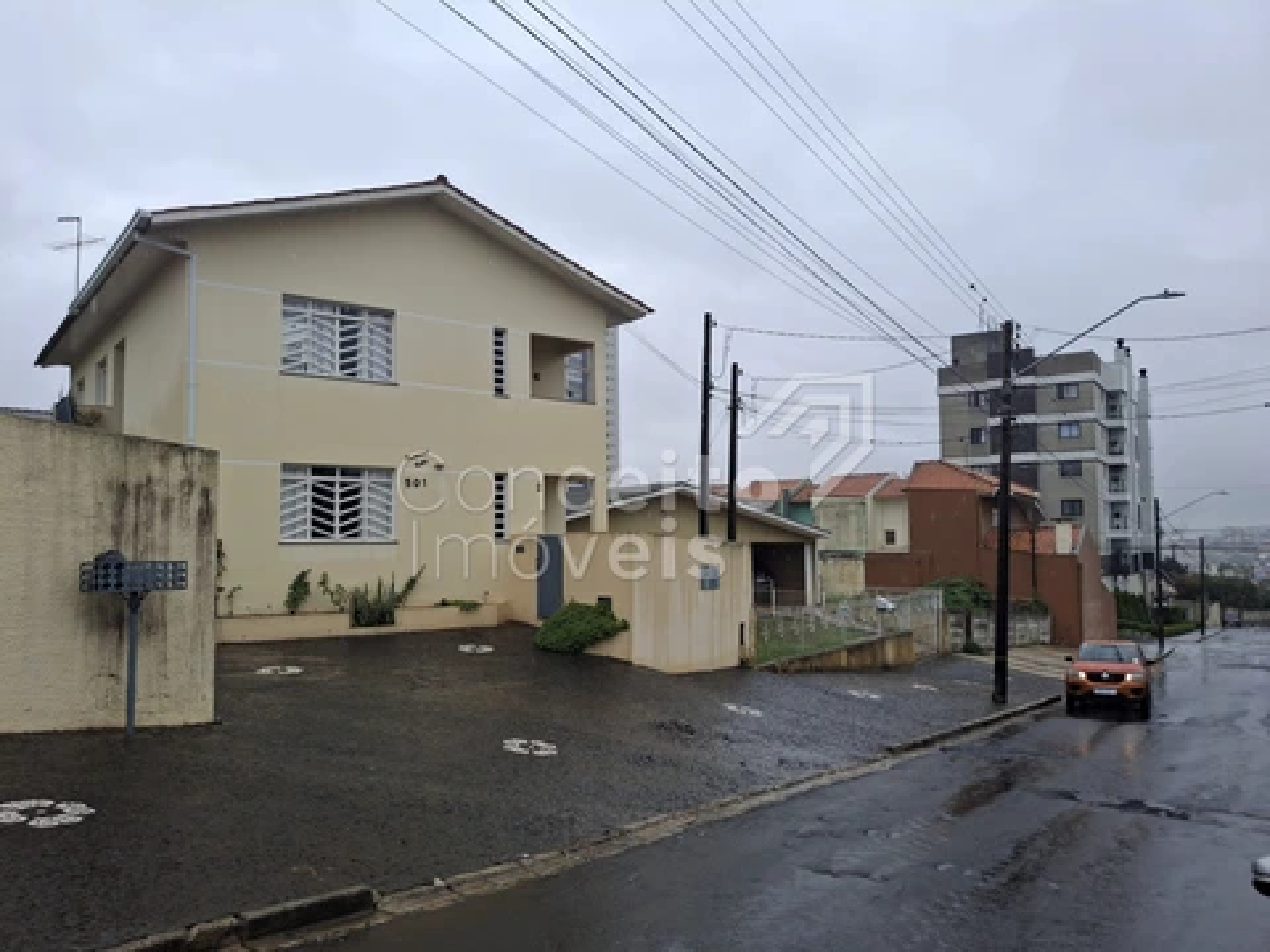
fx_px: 917
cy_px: 476
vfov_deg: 54.9
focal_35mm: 25
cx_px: 635
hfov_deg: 69.4
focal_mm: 4.69
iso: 32
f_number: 1.8
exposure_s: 1/1049
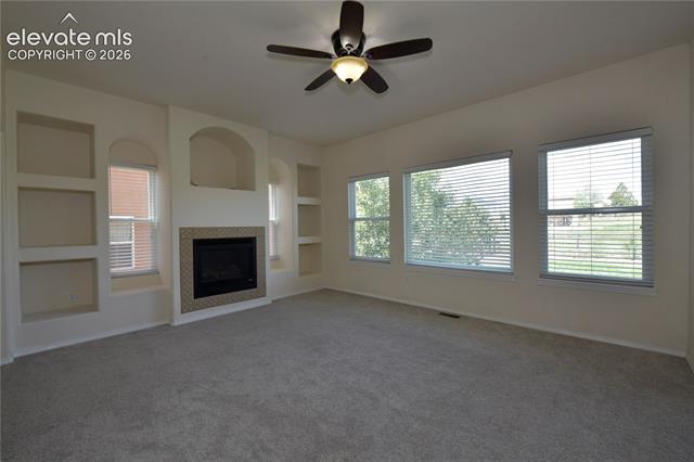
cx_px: 347
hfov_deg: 100.4
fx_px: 289
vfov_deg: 77.3
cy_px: 231
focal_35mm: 15
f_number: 10
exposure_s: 1/160
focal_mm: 15
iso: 1250
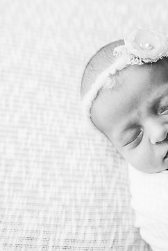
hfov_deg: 30.2
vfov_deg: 47.4
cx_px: 171
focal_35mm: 41
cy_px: 125
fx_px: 286
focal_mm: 24
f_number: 2.8
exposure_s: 1/200
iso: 100
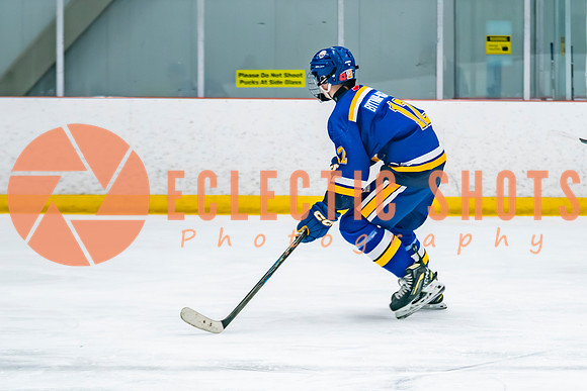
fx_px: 2926
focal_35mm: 179
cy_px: 214
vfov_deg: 7.7
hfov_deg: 11.5
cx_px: 349
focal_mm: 95
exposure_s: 1/640
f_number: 2.8
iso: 1250
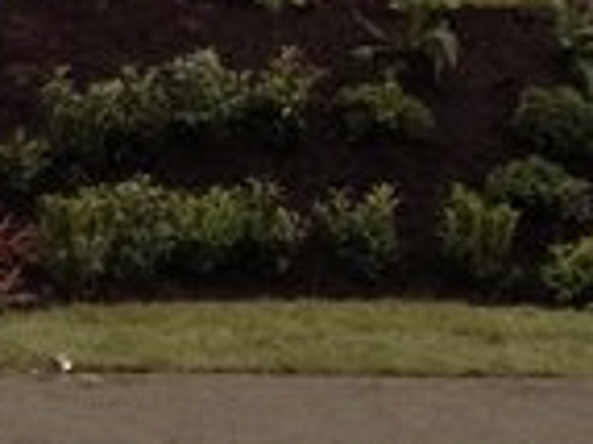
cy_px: -361
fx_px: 4194
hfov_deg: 7.8
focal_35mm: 245
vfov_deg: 5.9
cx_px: -444
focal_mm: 4.28
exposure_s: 1/40
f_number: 2.4
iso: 100
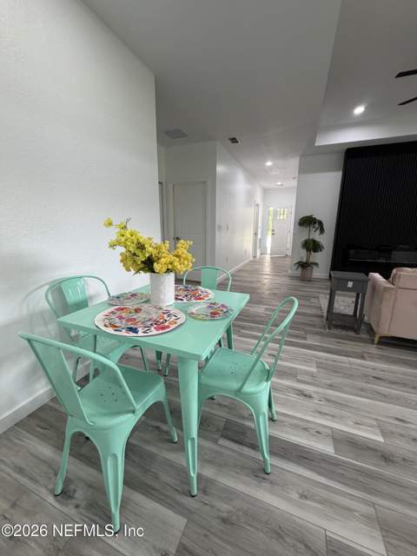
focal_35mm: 14
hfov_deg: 85.7
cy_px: 278
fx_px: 225
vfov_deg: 102.1
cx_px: 208
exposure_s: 1/120
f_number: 2.2
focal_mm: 2.22
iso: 200
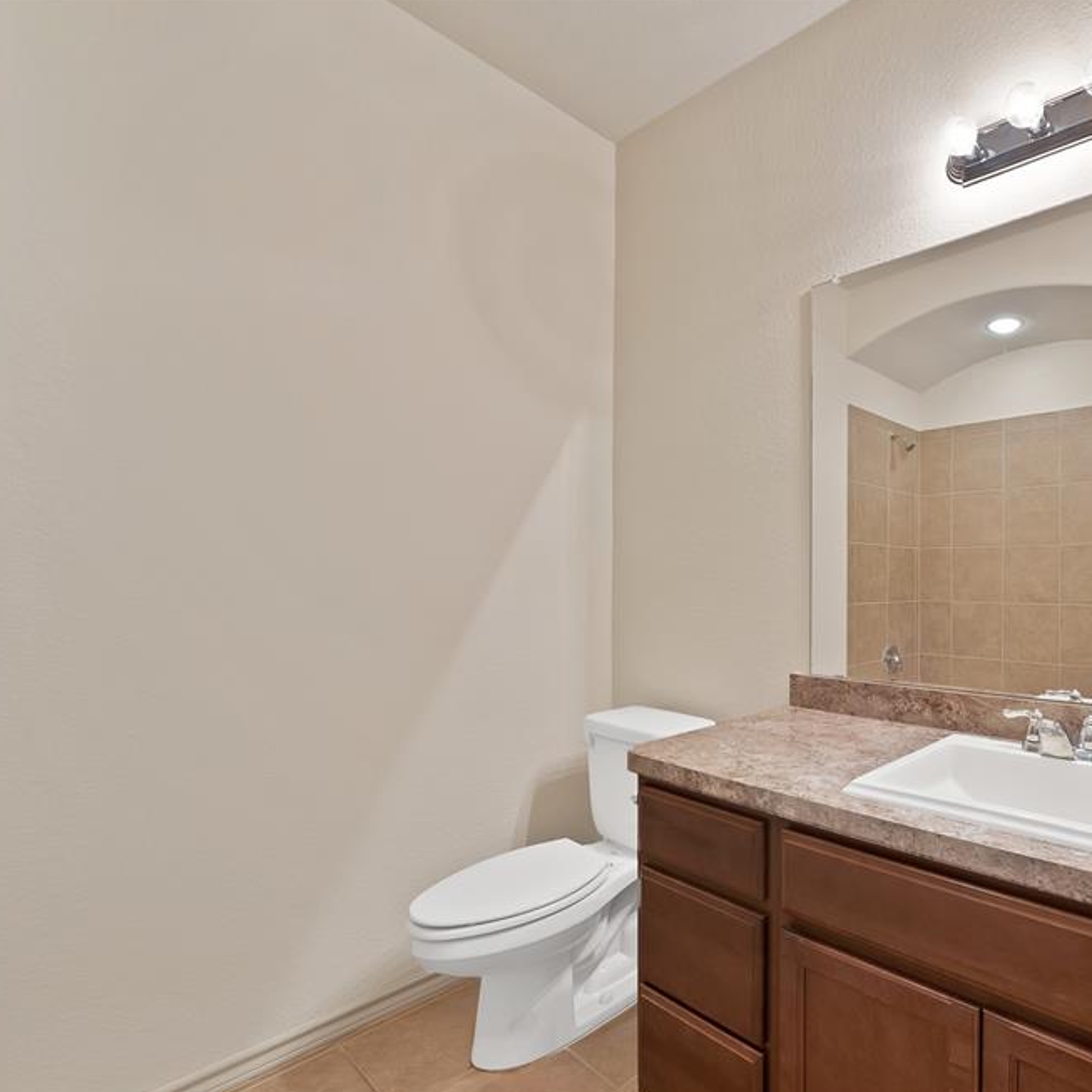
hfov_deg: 79.7
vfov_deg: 87.4
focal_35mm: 16
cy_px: 564
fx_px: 571
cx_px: 838
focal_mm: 12
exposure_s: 1/2
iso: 640
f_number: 9
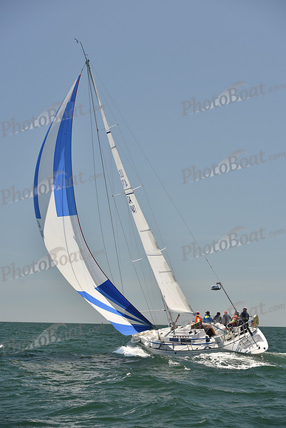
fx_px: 834
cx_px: 143
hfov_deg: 19.5
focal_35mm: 70
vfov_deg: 28.8
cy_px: 214
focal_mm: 70
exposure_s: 1/800
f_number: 5.6
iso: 250
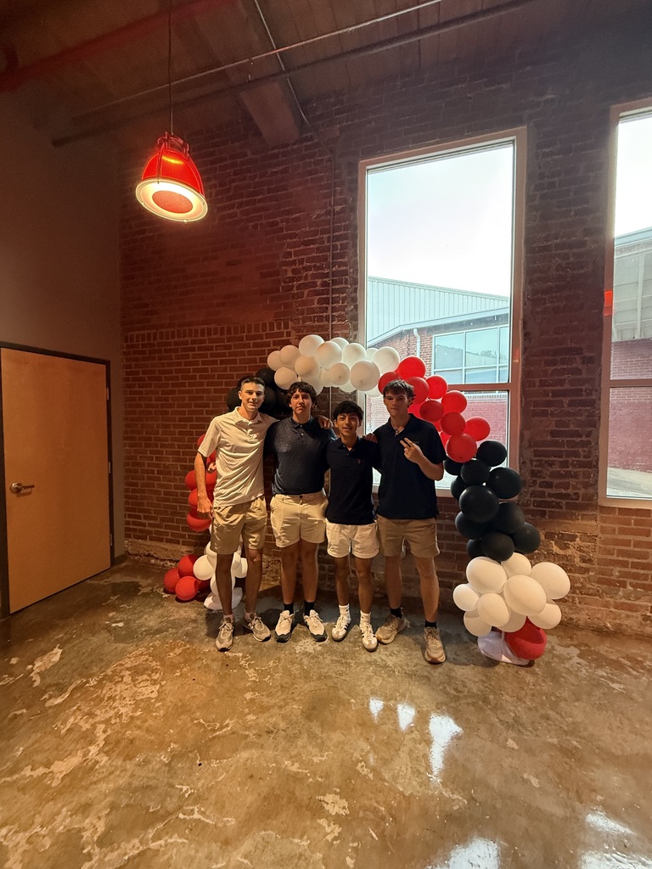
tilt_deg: -3.0
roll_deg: -0.7
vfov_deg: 102.1
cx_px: 326
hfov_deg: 85.7
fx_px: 352
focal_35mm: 14
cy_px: 434
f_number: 2.2
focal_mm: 2.22
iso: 400
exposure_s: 1/60
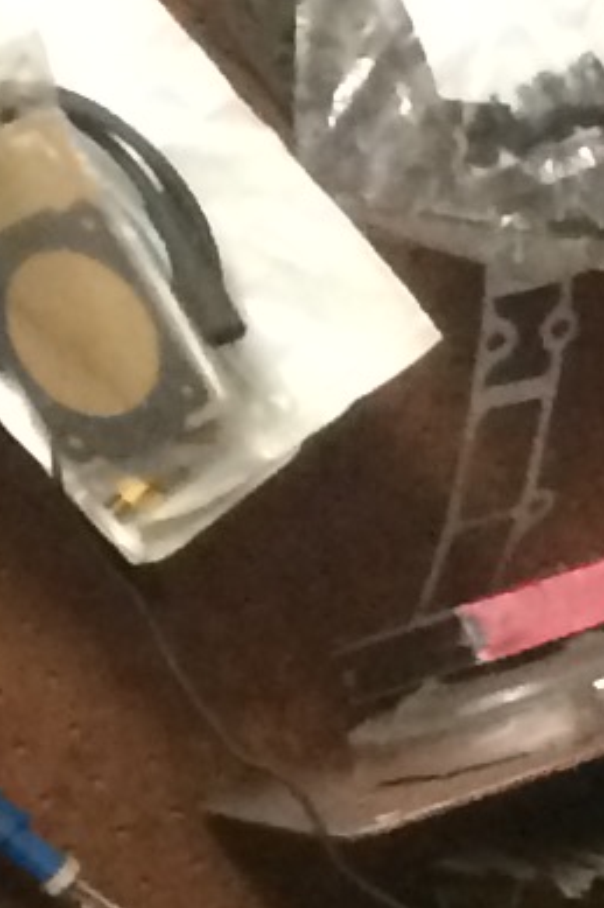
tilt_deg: -22.9
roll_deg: +15.8
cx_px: 2931
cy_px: 1772
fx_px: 6372
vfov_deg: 7.8
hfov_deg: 4.6
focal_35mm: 253
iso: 320
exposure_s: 1/20
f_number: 2.2
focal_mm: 4.15
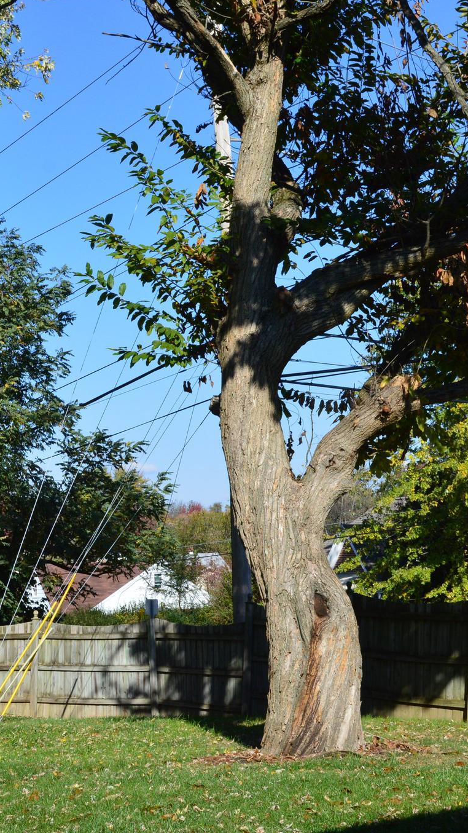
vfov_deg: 30.7
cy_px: 415
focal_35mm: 69
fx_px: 1518
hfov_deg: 17.4
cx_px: 125
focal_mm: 29
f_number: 11
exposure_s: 1/400
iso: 400
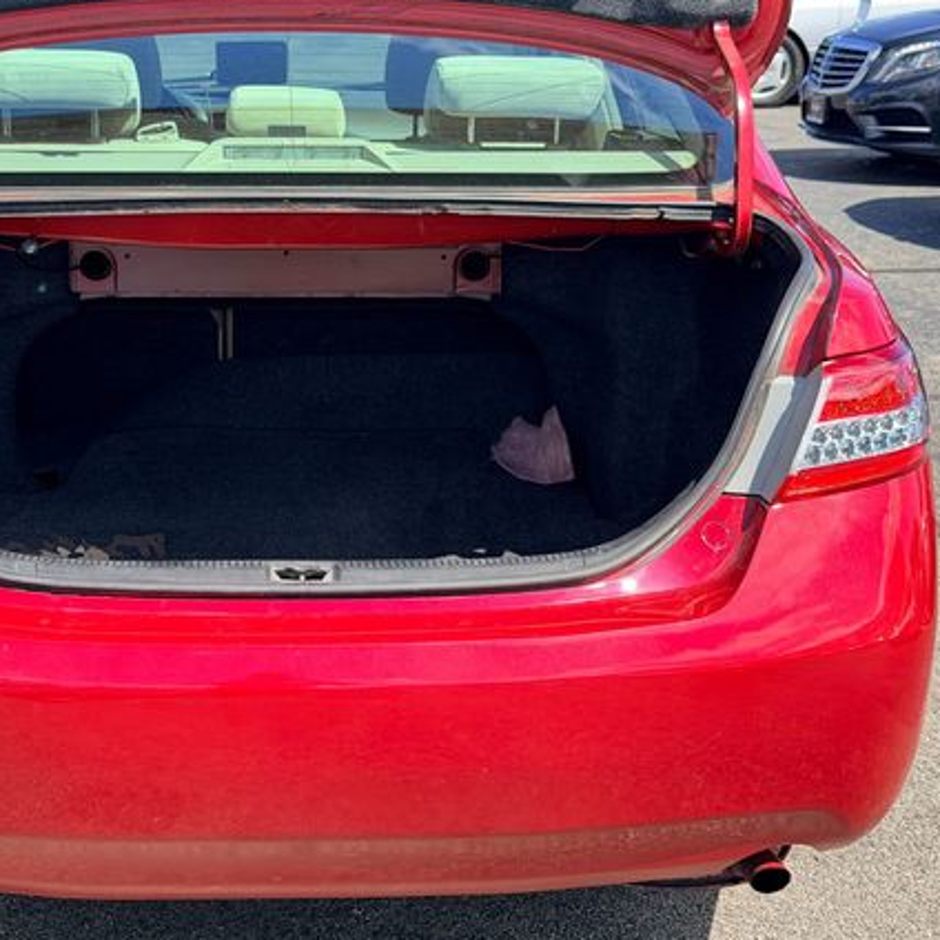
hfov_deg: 26.7
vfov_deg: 26.9
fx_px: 1966
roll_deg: -0.4
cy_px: 428
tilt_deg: -14.7
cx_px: 317
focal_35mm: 64
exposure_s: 1/1678
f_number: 1.78
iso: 80
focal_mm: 6.76
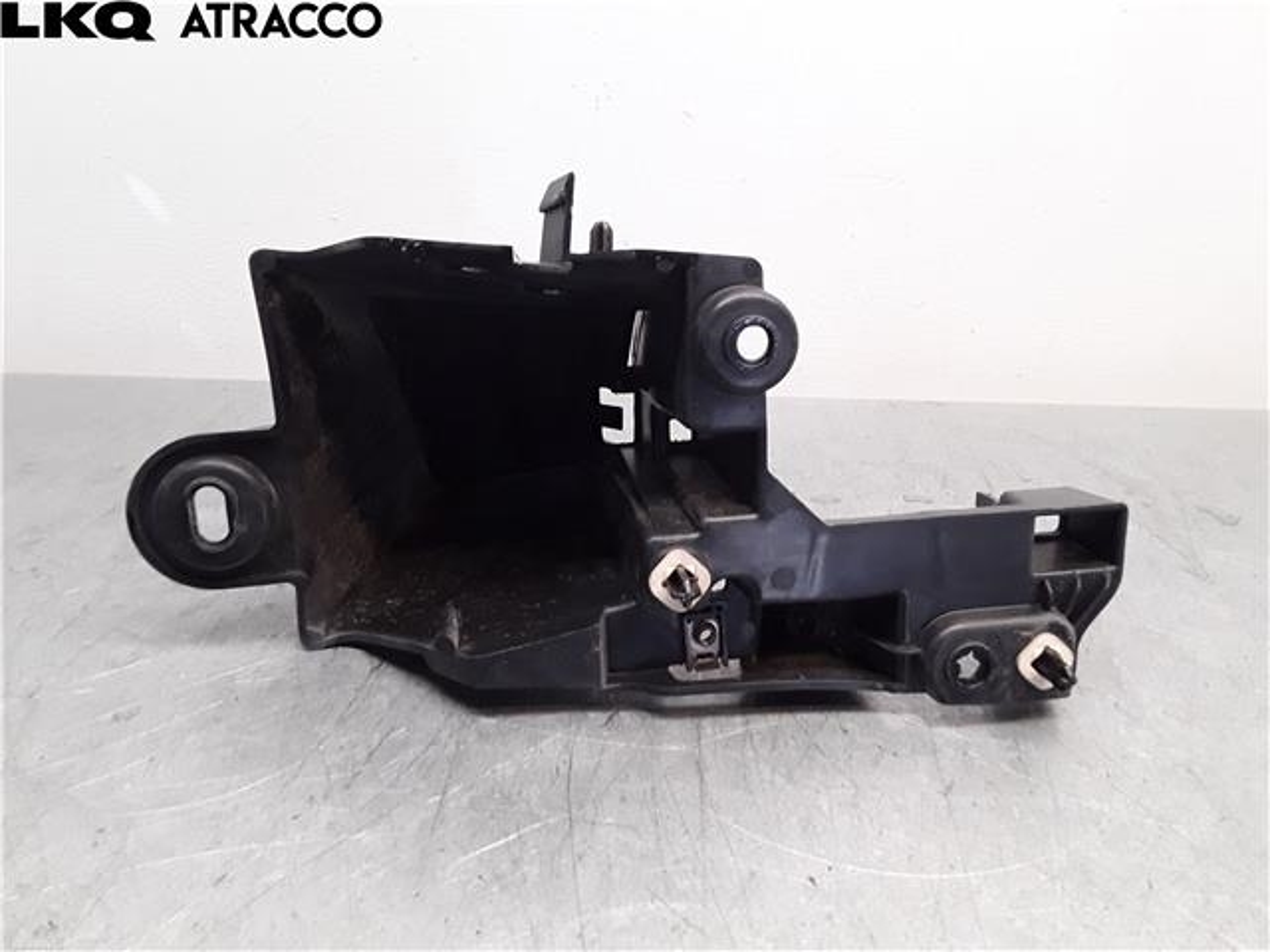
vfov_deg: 49.7
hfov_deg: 63.4
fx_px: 1027
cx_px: 635
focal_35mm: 28
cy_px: 476
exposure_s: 1/100
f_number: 1.9
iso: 100
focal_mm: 2.91
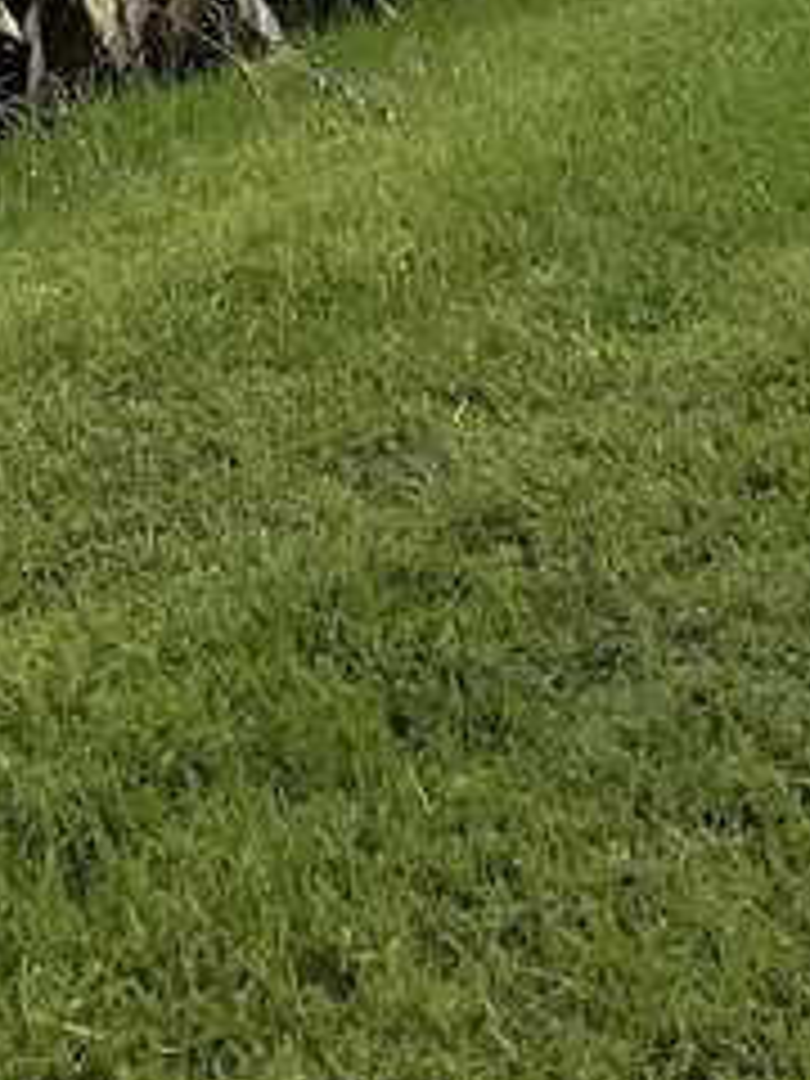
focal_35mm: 129
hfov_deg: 11.5
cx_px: 162
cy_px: -702
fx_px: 4025
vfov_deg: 14.0
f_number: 1.8
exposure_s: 1/770
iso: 16
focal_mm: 3
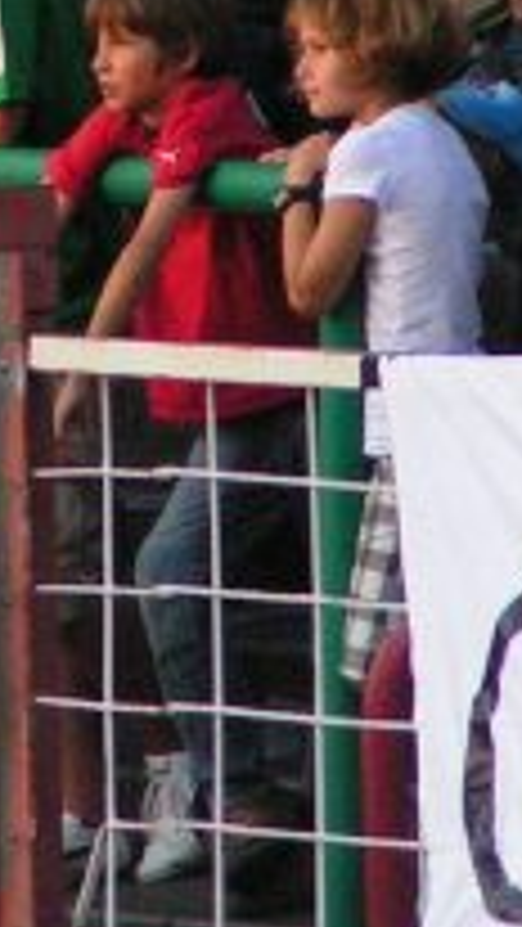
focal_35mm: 1439
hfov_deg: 0.8
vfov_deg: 1.5
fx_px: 35380
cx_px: 72
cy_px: 9
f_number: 3.5
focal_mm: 52
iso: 200
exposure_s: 1/320
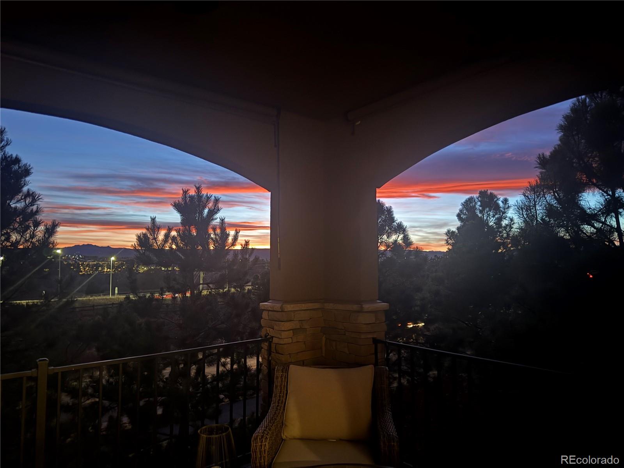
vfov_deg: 56.8
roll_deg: +1.1
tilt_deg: +4.9
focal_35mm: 24
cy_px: 234
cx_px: 312
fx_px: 433
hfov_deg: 71.6
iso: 1250
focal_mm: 6.76
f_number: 1.78
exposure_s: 1/5
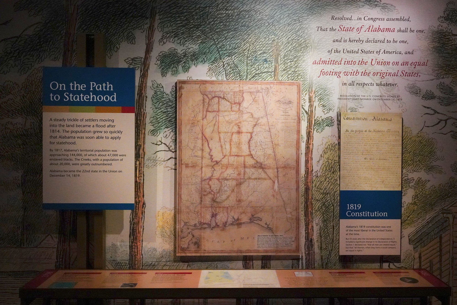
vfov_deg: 38.9
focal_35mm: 34
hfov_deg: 55.8
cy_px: 152
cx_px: 228
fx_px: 432
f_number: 8
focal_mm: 34
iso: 10000
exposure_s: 1/100
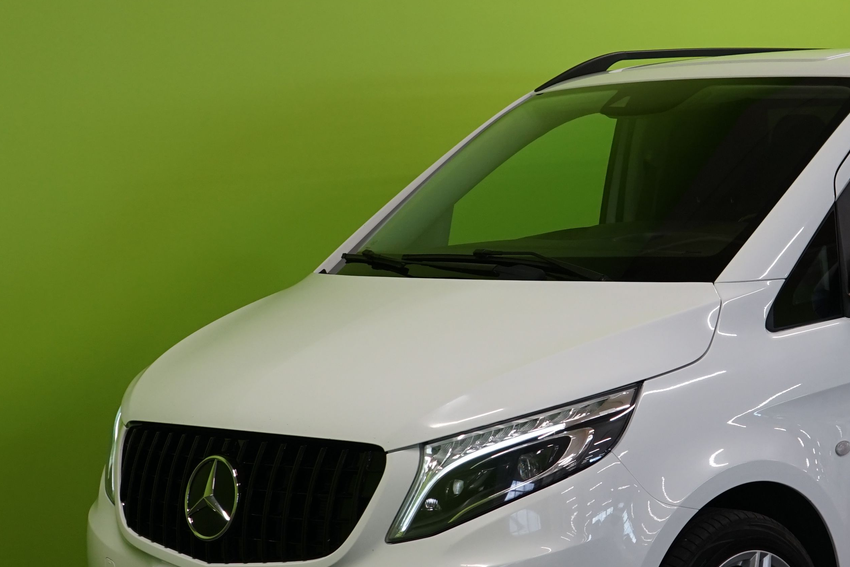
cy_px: 288
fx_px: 2243
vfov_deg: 14.4
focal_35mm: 95
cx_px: 711
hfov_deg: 21.1
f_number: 4
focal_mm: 40
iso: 640
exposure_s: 1/160
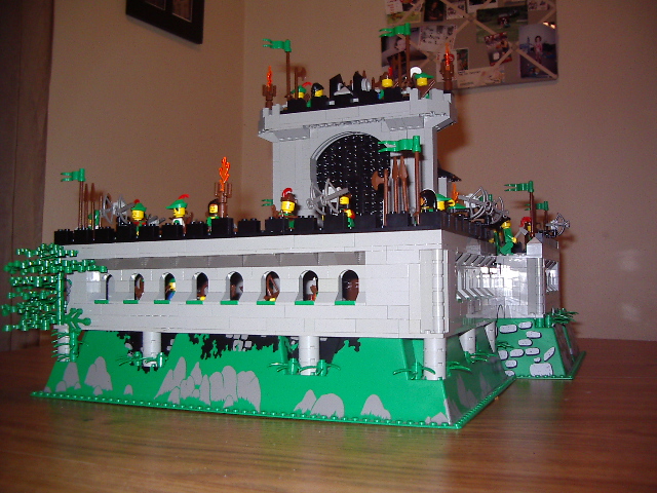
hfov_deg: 49.0
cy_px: 246
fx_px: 721
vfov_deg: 37.7
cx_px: 328
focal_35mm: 38
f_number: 2.6
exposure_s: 1/60
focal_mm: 5.8
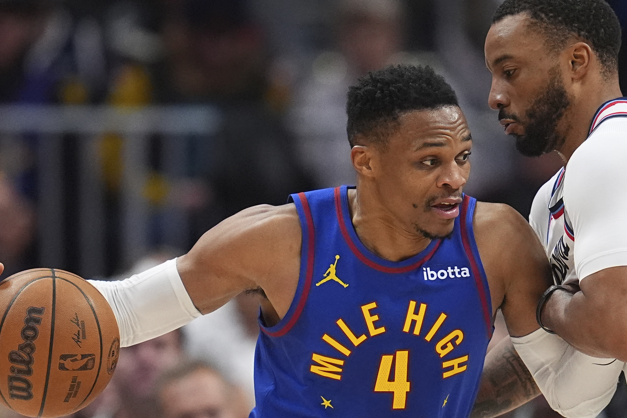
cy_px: 288
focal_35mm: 1004
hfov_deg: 2.1
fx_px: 17487
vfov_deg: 1.4
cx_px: 449
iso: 5000
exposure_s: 1/2000
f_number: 3.2
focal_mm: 400
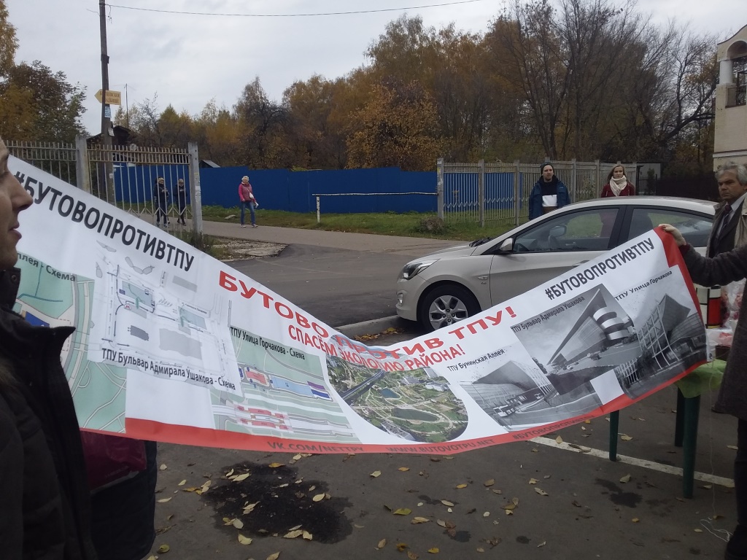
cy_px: 280
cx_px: 374
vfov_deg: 45.4
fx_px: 669
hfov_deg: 58.4
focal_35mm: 31
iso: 40
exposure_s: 1/824
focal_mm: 3.3
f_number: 2.2
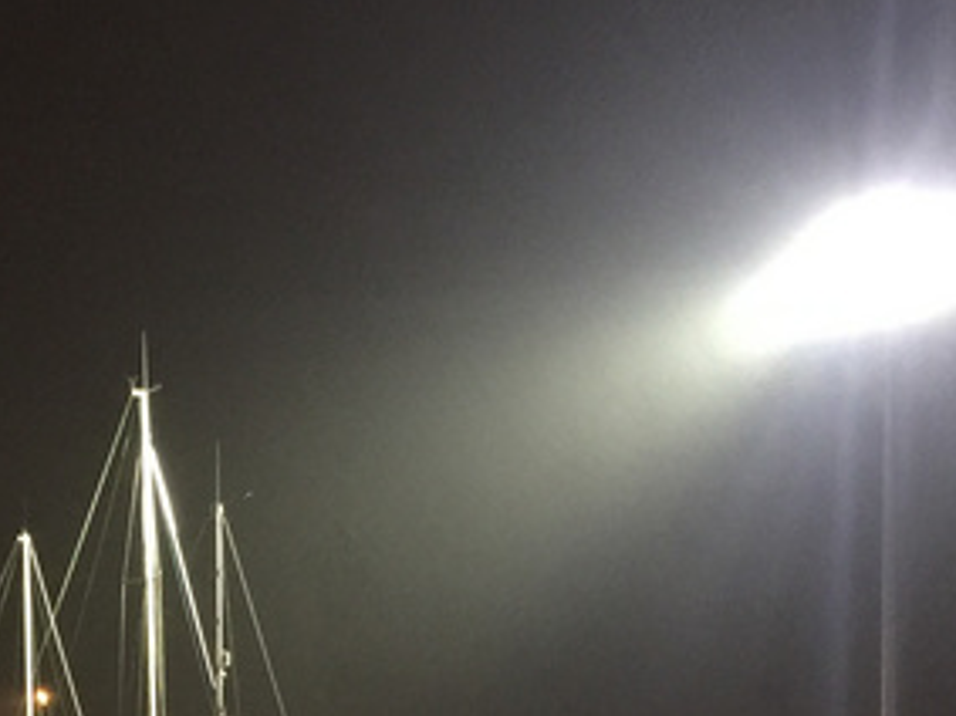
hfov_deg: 23.2
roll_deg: -0.5
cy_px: 898
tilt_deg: +2.2
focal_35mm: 82
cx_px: 91
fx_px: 2264
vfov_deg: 17.0
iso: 125
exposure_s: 1/4
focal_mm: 4.15
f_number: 2.2
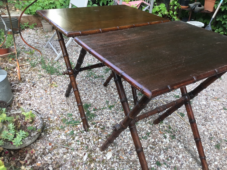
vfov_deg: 45.4
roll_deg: -6.2
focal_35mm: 31
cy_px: 85
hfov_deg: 58.4
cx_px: 114
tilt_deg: -31.1
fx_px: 203
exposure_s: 1/100
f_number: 2.4
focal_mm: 3.3
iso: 25
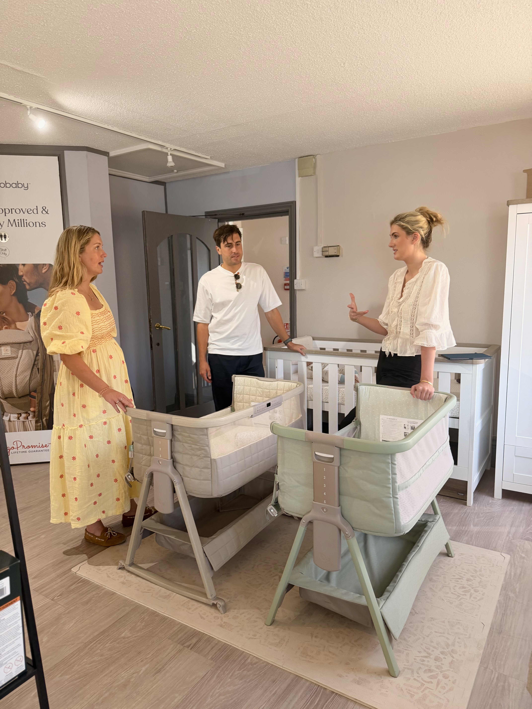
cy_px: 354
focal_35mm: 24
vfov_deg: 71.6
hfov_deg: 56.8
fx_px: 492
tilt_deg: -9.2
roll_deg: +1.0
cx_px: 266
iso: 200
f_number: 1.78
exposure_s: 1/100
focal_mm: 6.76
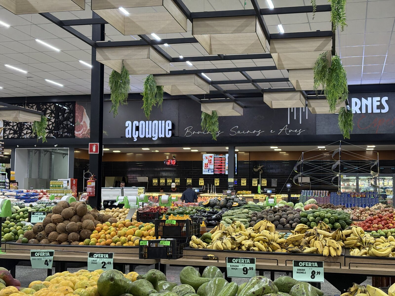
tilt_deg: +4.6
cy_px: 148
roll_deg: -0.2
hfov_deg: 36.8
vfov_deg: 28.0
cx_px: 198
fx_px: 593
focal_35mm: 52
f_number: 1.6
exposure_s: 1/120
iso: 200
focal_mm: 5.96
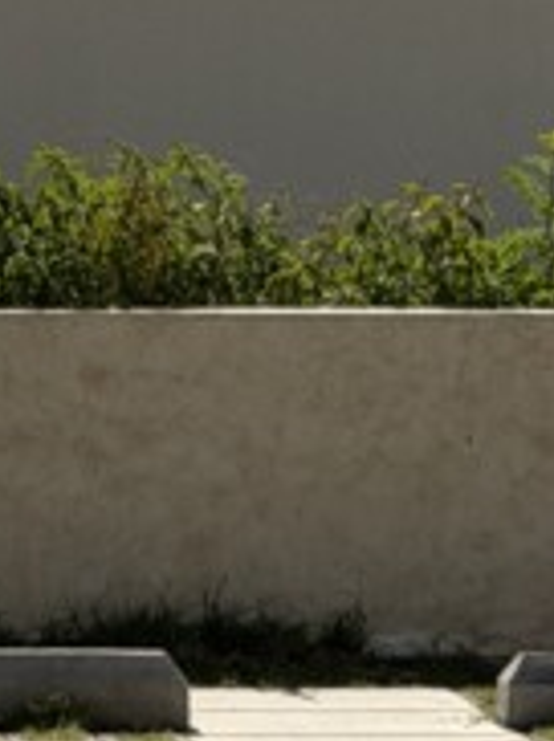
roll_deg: -0.8
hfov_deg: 4.6
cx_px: -342
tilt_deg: +2.6
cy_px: -248
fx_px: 6780
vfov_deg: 6.2
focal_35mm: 317
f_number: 1.78
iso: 64
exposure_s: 1/8772
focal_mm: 6.76
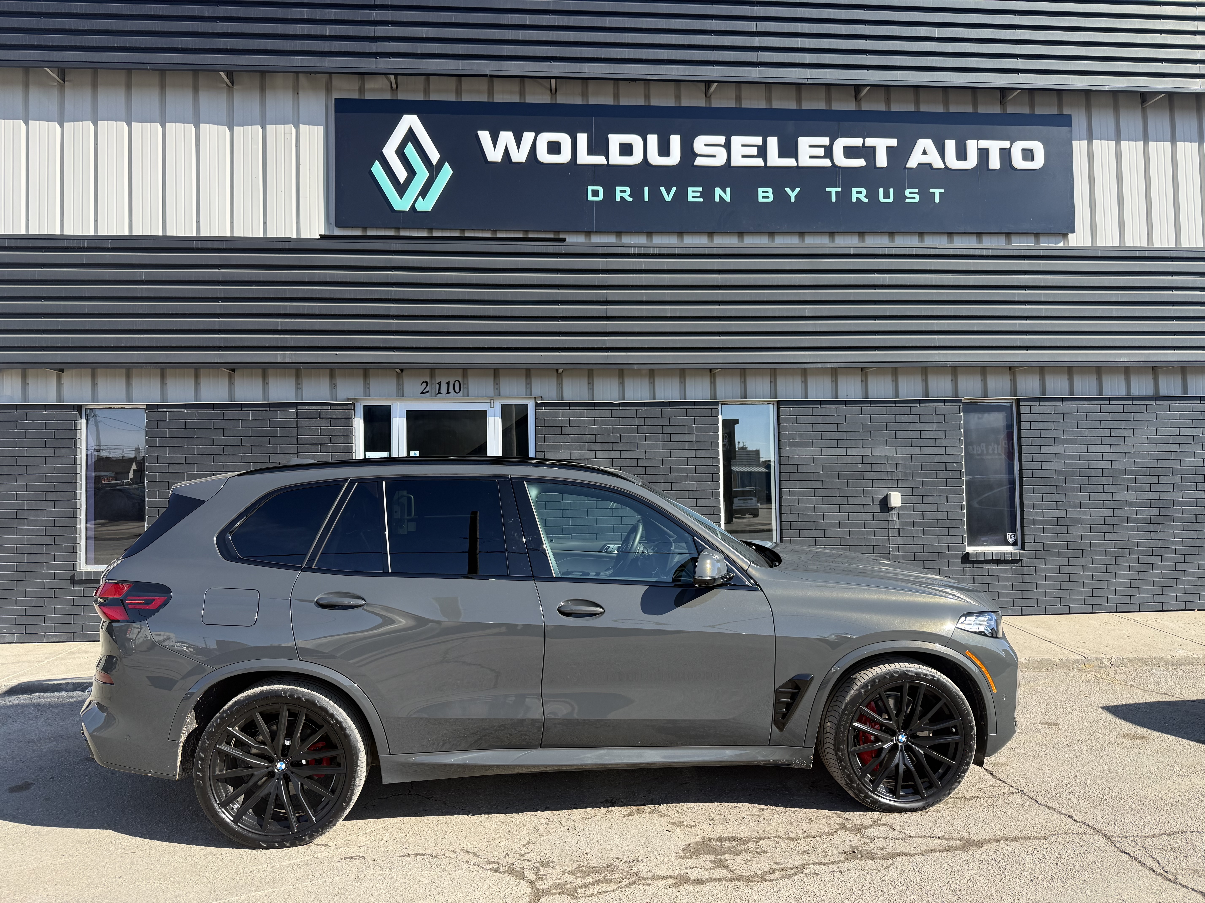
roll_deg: +1.3
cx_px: 602
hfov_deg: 71.6
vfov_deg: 56.8
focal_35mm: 24
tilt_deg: +1.3
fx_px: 835
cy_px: 452
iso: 100
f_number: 1.78
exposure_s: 1/2053
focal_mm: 6.76
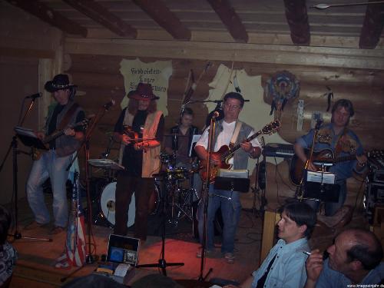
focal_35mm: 39
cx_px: 192
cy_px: 144
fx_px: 433
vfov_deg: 36.8
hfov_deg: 47.9
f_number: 2.8
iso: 100
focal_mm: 8
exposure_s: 1/60
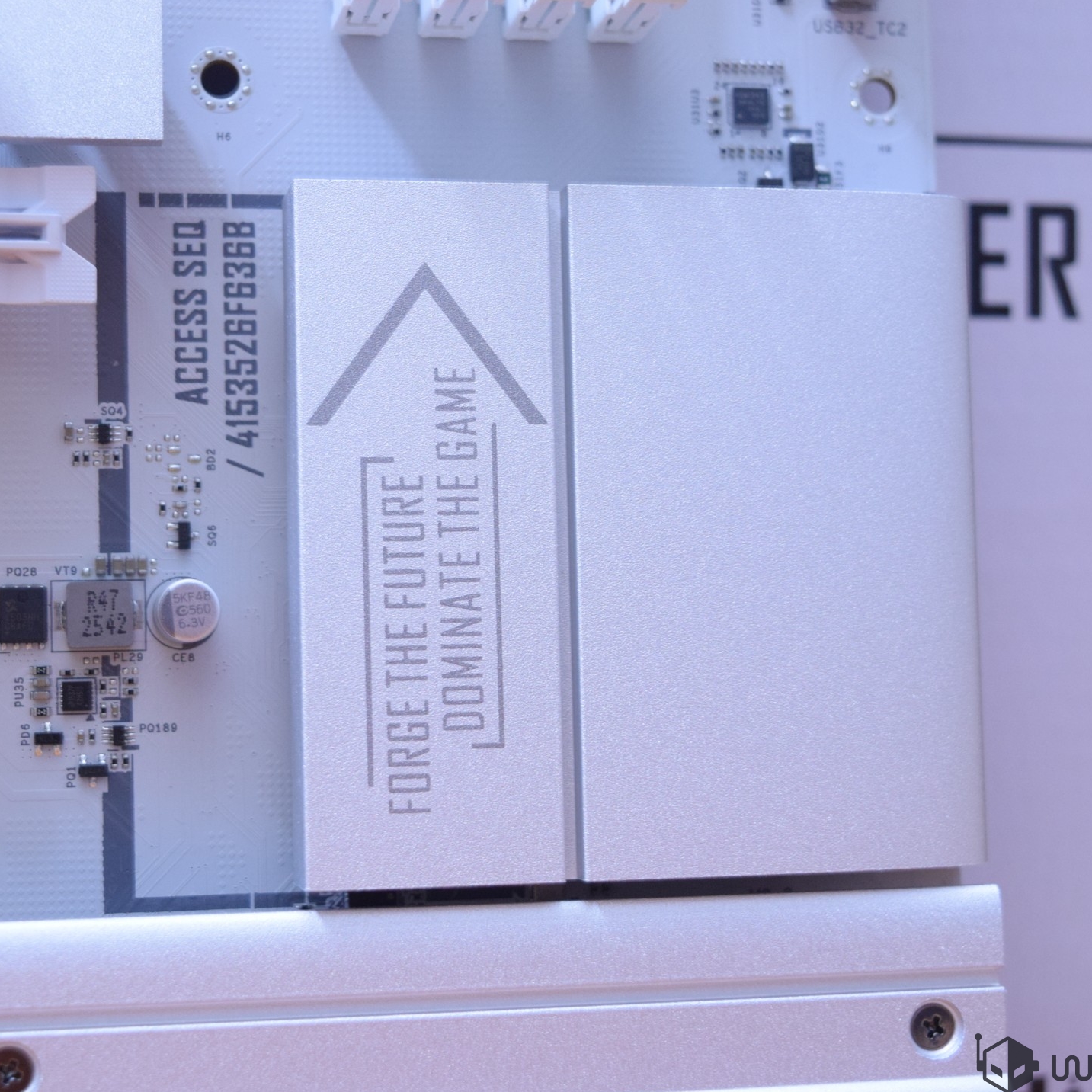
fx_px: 2605
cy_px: 546
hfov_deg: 23.7
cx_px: 492
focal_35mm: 73
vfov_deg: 23.7
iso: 1600
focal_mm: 38
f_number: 6.3
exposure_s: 1/10
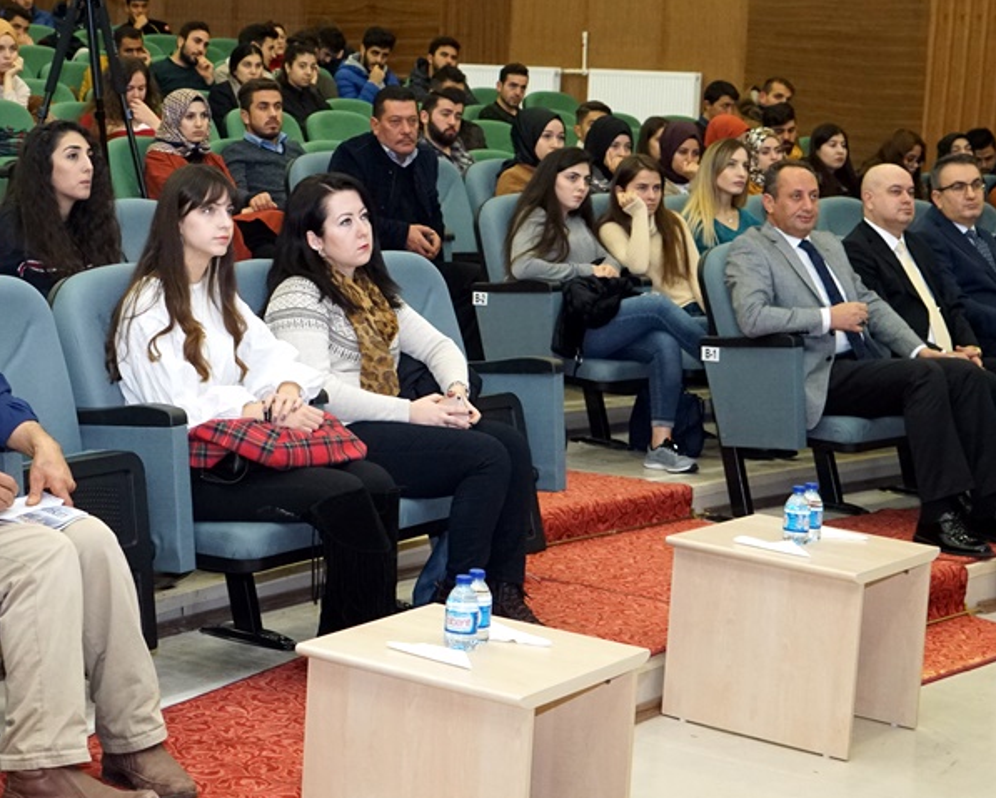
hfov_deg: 24.6
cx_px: 297
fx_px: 2271
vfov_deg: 19.8
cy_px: 240
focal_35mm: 77
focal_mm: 35
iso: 3200
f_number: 4
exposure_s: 1/125
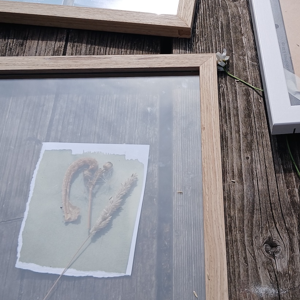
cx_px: 196
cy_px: 106
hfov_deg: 30.4
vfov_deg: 30.4
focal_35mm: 56
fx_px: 549
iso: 20
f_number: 1.8
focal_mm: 3.98
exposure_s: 1/1385
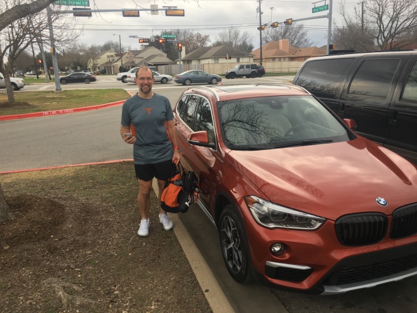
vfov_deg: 48.2
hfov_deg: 61.7
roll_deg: +3.5
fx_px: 349
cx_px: 208
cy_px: 156
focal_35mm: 29
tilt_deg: -12.4
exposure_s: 1/60
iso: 32
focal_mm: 4.15
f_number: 2.2
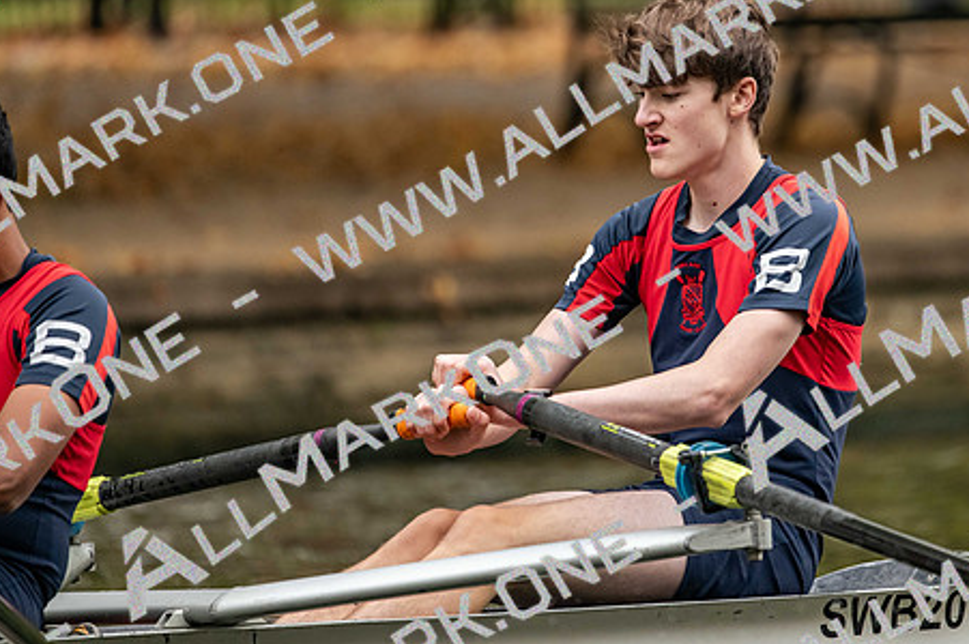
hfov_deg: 4.0
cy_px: 289
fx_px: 13852
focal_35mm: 515
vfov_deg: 2.7
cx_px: 559
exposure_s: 1/2500
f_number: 4.5
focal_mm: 400
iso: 2800
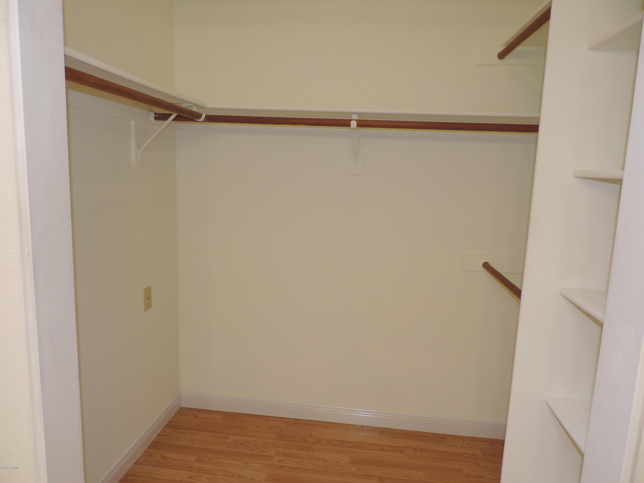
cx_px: 322
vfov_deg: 56.8
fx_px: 446
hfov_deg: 71.6
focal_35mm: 24
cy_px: 242
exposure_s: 1/40
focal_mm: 4.3
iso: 180
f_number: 3
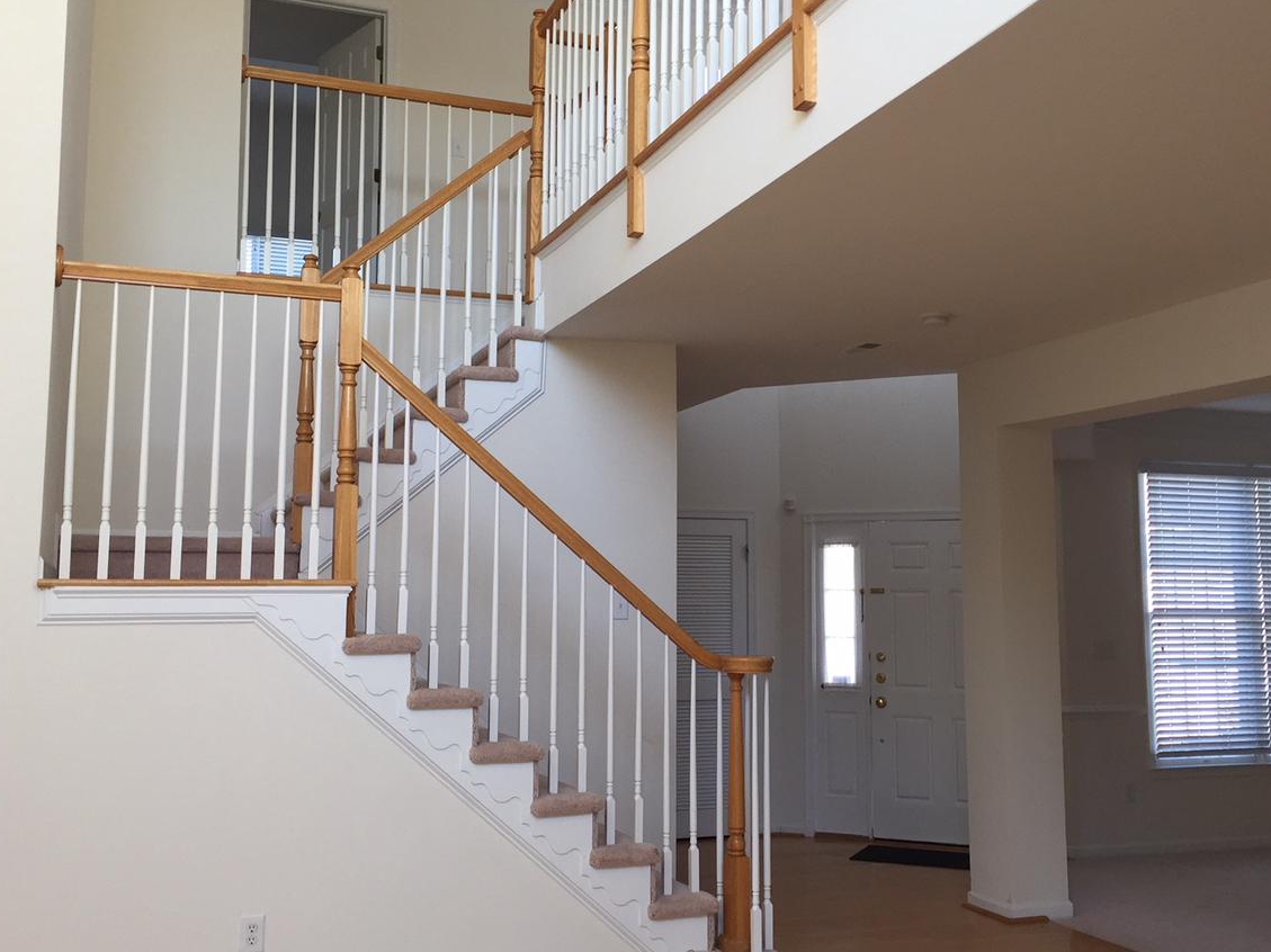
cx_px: 656
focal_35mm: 37
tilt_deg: +5.2
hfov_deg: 50.1
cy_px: 461
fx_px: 1358
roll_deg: -1.3
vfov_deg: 38.6
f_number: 2.2
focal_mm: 4.15
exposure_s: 1/60
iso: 40
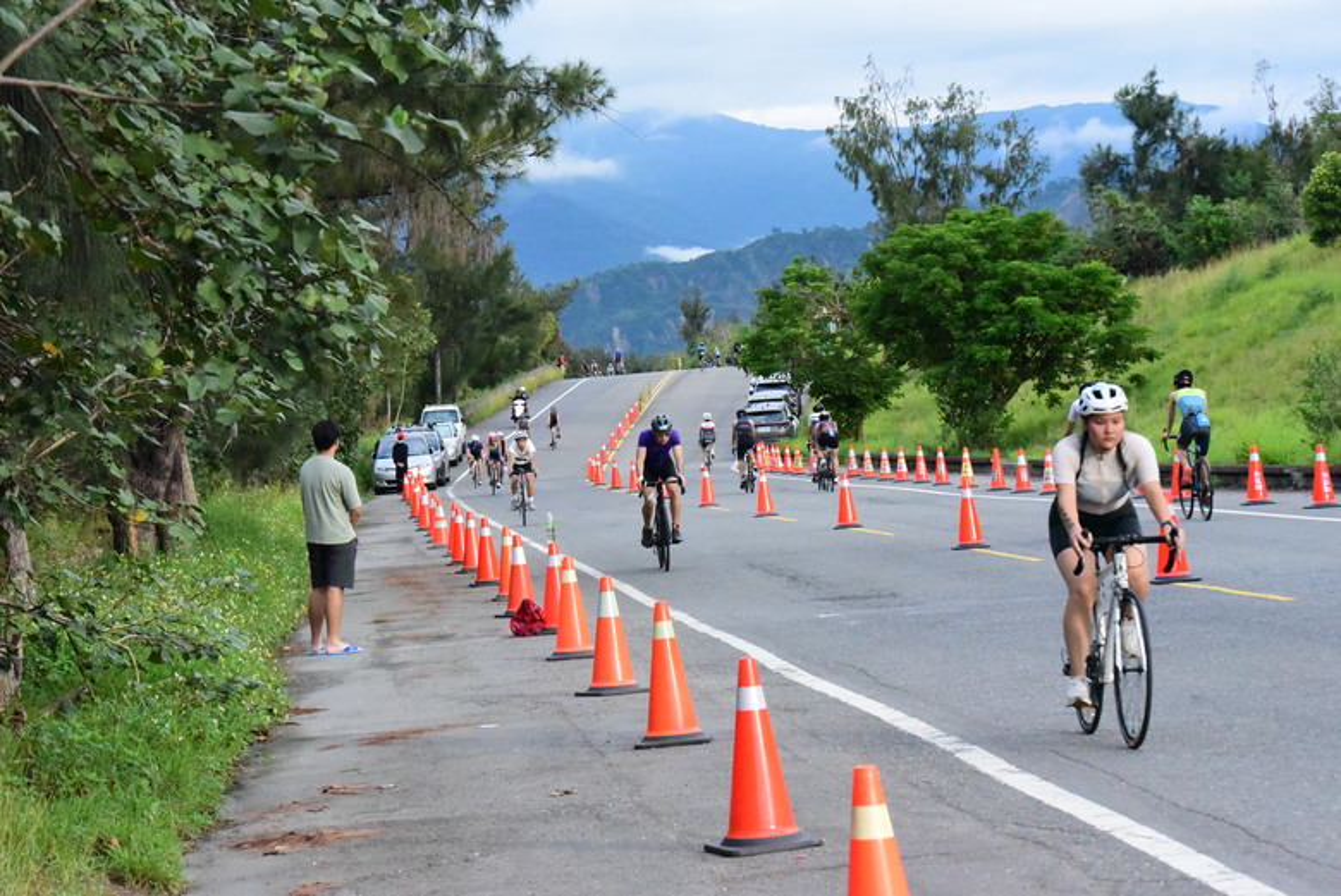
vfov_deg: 12.2
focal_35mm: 112
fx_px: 4174
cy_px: 448
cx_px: 670
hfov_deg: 18.3
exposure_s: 1/2500
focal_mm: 112
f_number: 13
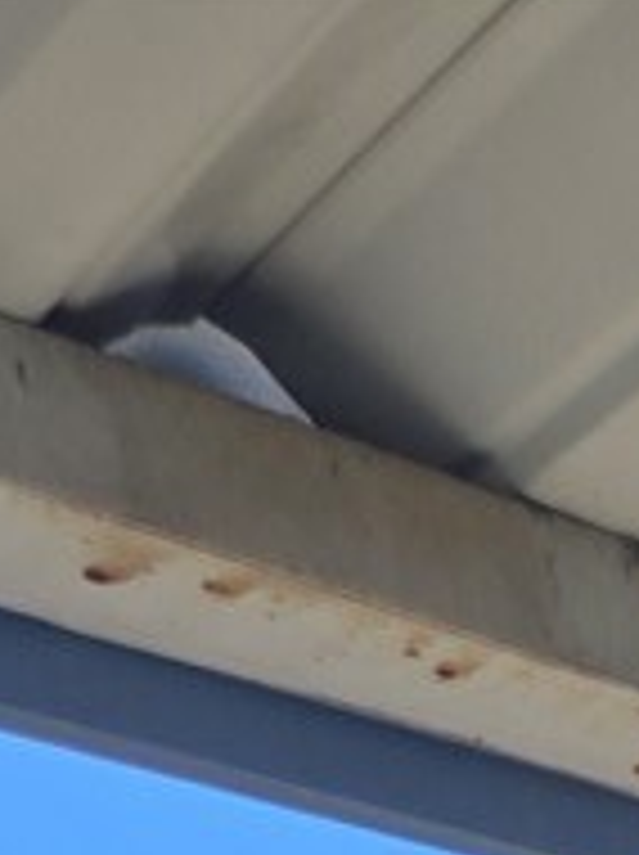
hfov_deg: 10.6
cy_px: 2277
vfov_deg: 11.7
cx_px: 1422
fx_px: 3059
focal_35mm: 124
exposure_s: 1/1429
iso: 25
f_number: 1.8
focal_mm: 5.4
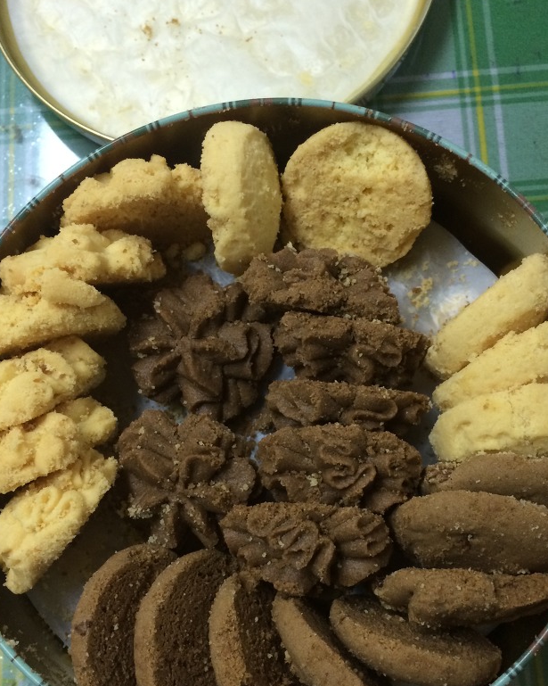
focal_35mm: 39
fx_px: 791
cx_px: 287
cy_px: 407
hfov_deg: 38.2
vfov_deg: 46.6
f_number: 2.2
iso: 160
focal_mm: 4.12
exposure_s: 1/30
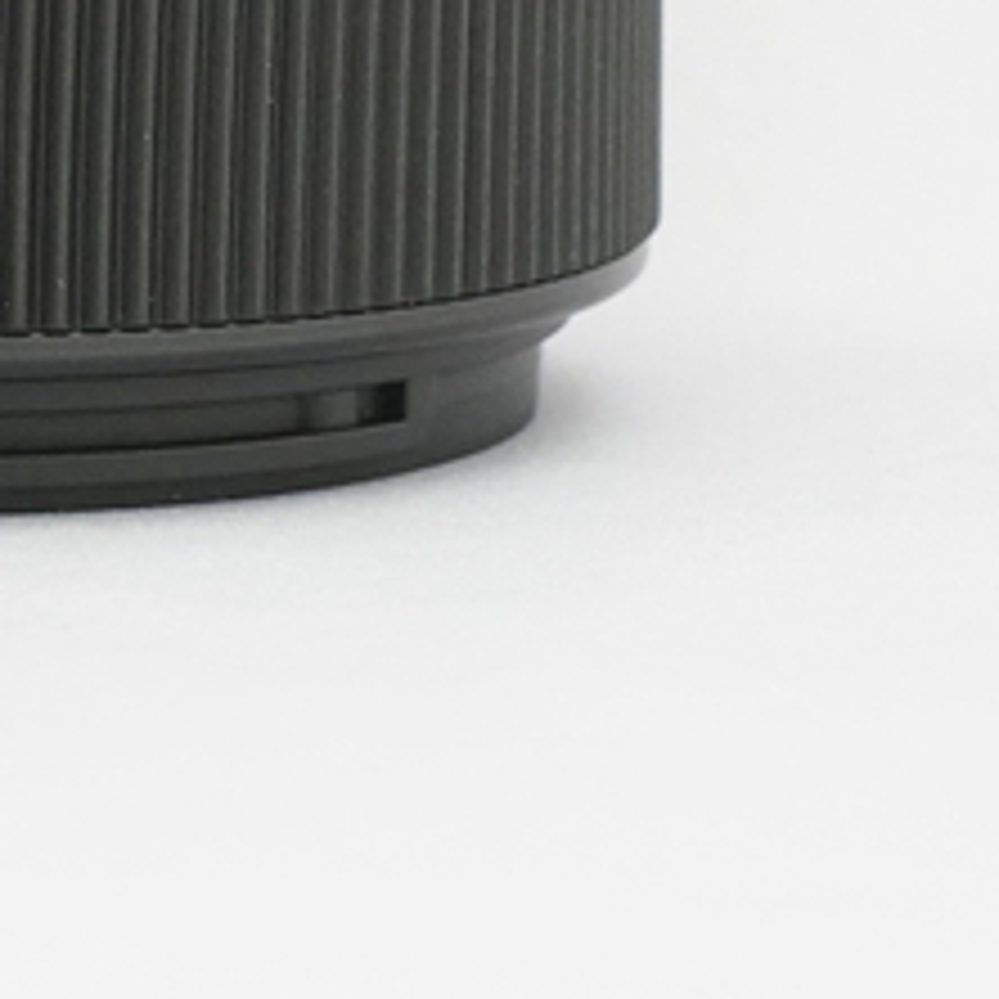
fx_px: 7510
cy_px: -454
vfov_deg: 7.5
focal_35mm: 230
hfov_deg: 7.6
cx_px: -117
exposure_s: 1/25
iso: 6400
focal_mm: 50
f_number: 11
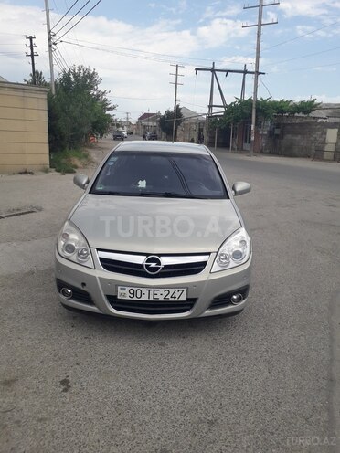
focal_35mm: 27
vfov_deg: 65.3
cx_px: 170
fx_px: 354
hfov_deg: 51.4
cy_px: 226
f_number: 1.9
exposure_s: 1/1344
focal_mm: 3.6
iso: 40
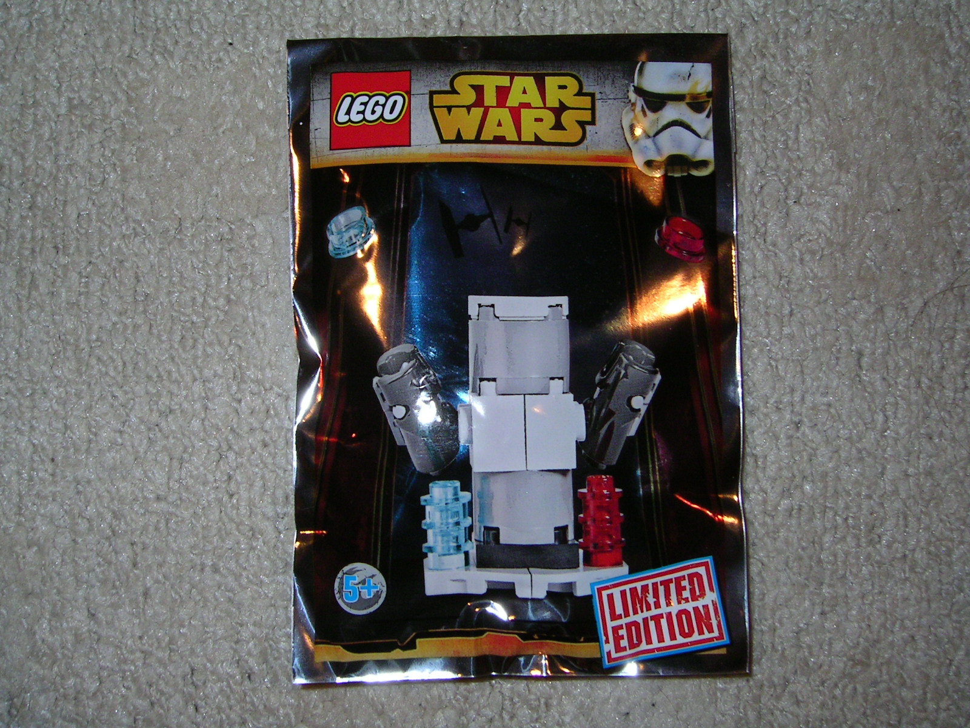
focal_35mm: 36
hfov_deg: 51.4
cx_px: 485
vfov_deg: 39.7
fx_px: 1009
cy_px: 364
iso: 100
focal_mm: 5.6
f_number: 4.8
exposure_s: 1/30
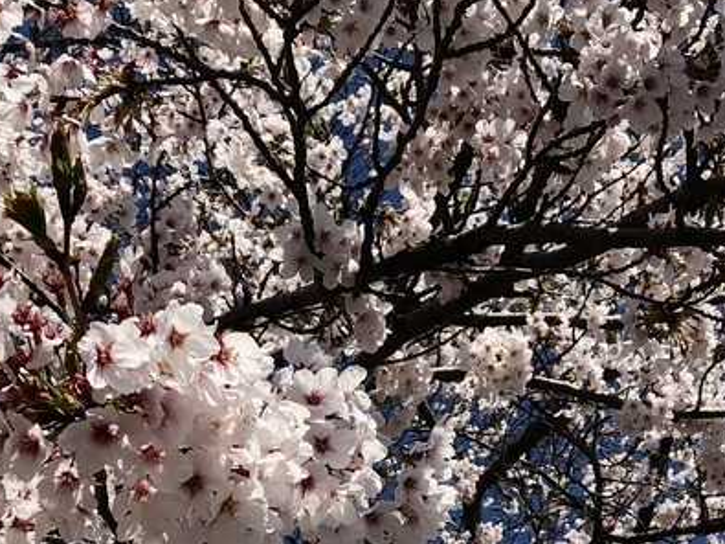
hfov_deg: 23.0
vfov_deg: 16.6
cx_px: 398
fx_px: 1780
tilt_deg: +38.2
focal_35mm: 85
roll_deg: +11.5
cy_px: 669
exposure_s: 1/2183
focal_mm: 3.99
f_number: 1.8
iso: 20
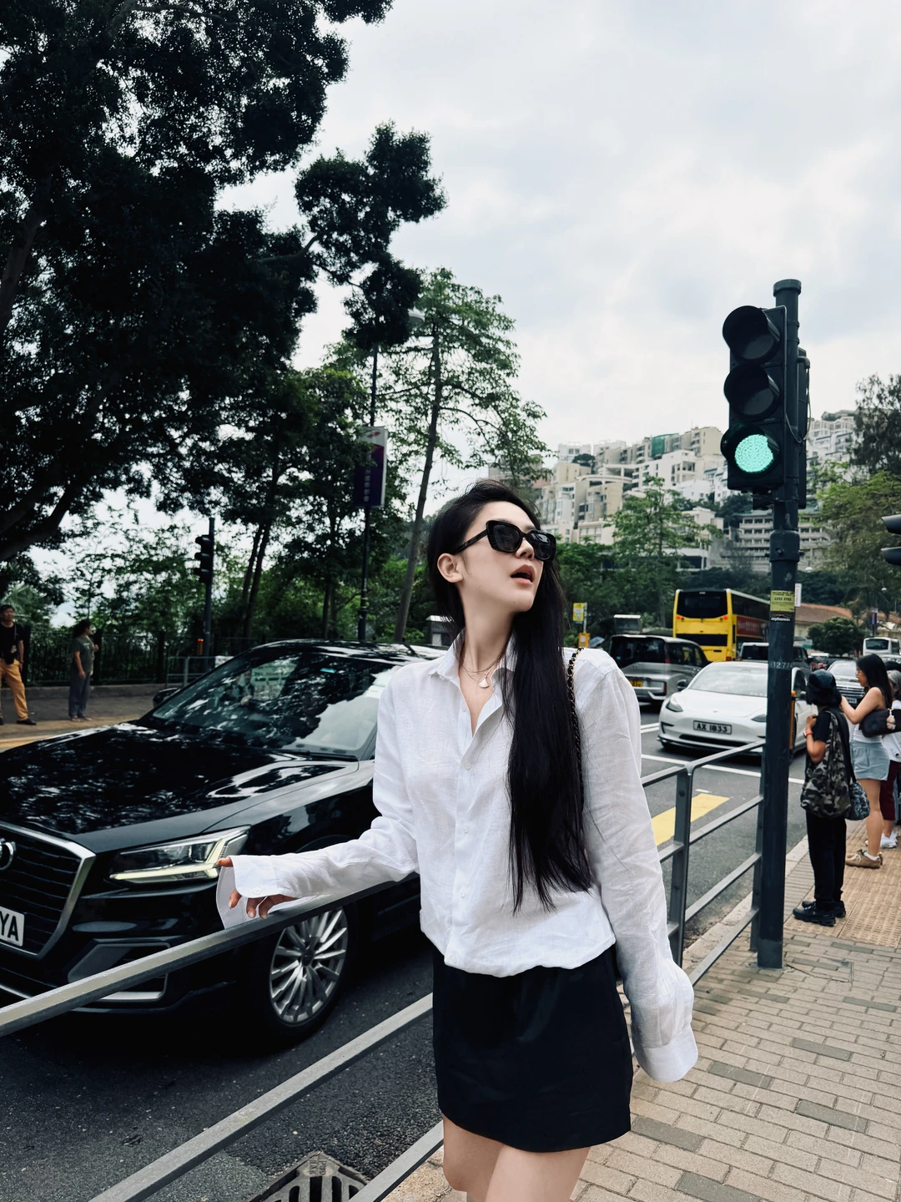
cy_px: 601
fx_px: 833
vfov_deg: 71.6
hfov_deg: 56.8
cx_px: 450
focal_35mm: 24
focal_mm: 6.76
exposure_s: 1/5319
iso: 80
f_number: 1.78
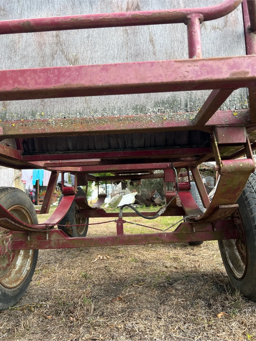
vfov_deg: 67.3
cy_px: 170
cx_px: 128
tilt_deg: +4.0
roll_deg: +3.5
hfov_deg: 53.0
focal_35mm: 26
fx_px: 256
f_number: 1.5
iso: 50
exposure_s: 1/450
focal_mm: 5.7
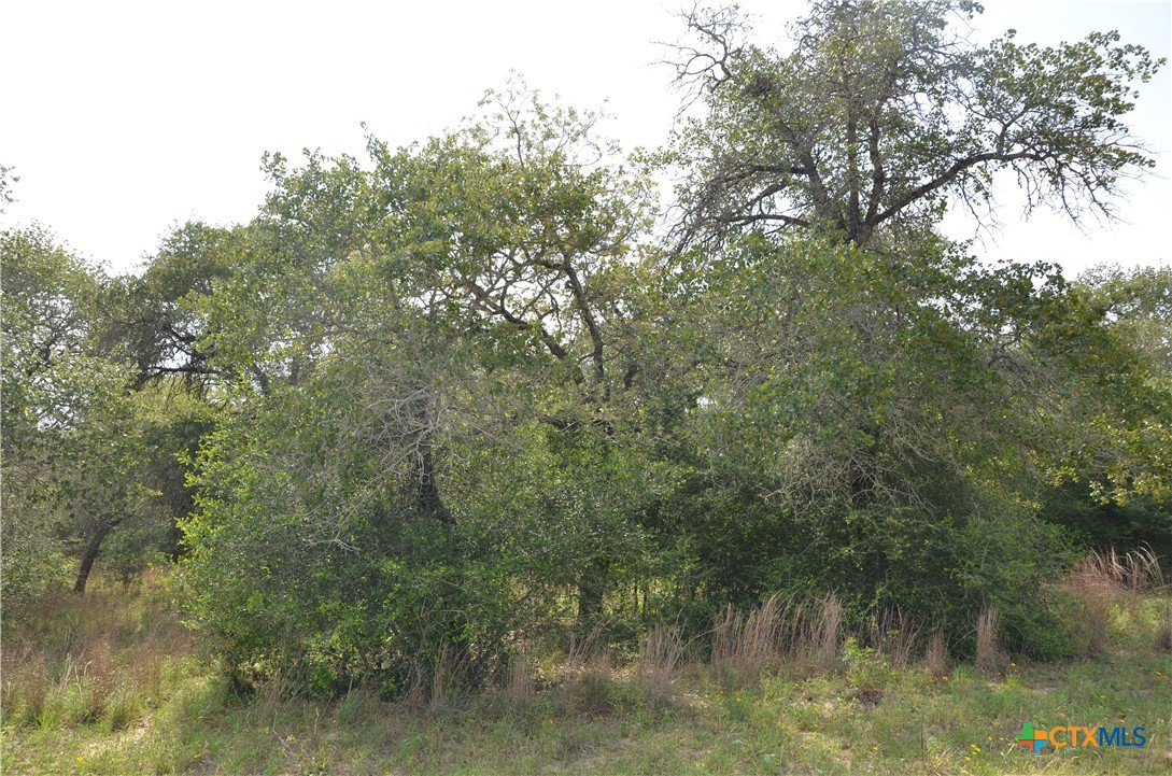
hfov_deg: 70.6
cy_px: 388
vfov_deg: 50.2
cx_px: 586
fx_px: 828
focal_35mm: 26
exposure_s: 1/250
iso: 100
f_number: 5.6
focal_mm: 17
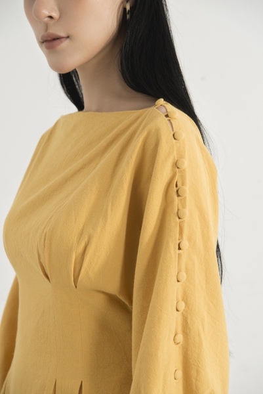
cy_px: 197
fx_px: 1072
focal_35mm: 98
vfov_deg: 20.8
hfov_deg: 14.0
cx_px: 132
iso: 250
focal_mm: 98
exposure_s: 1/100
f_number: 6.3
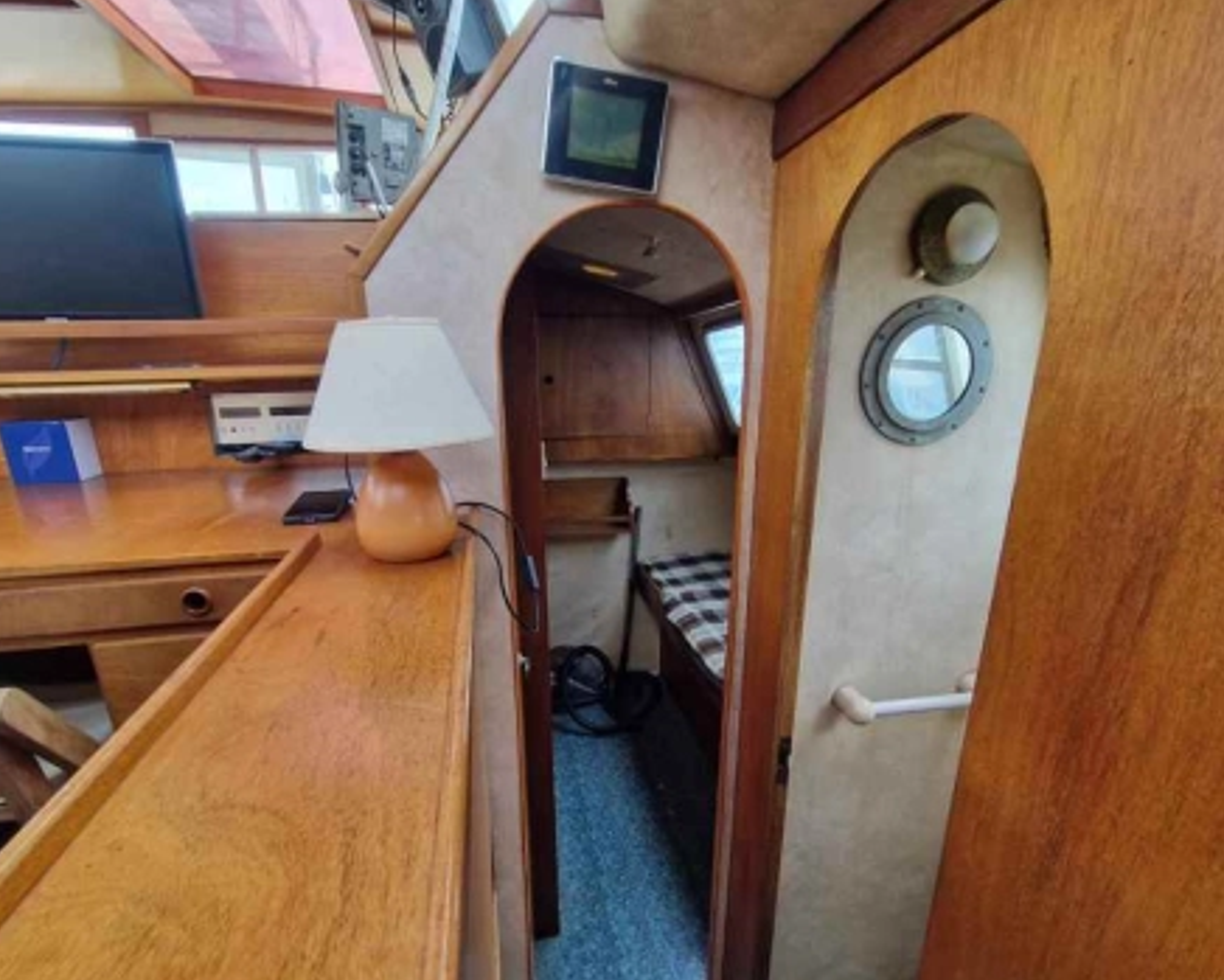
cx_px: 592
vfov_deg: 79.8
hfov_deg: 93.1
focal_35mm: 16
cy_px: 569
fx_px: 580
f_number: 2.2
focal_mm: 2.2
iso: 100
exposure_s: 1/100
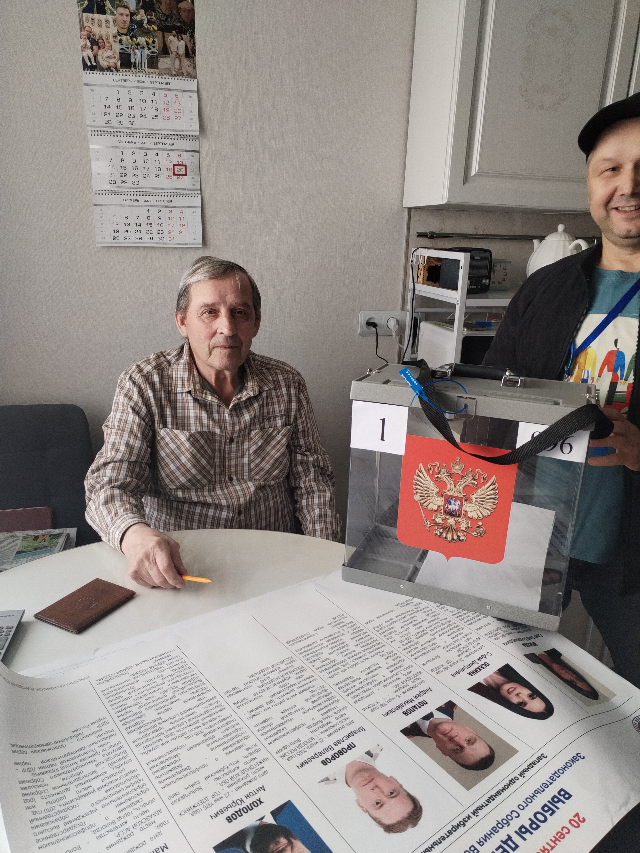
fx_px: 715
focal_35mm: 29
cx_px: 320
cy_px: 426
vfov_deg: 61.7
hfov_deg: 48.2
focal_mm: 4.75
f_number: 1.8
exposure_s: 1/50
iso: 259
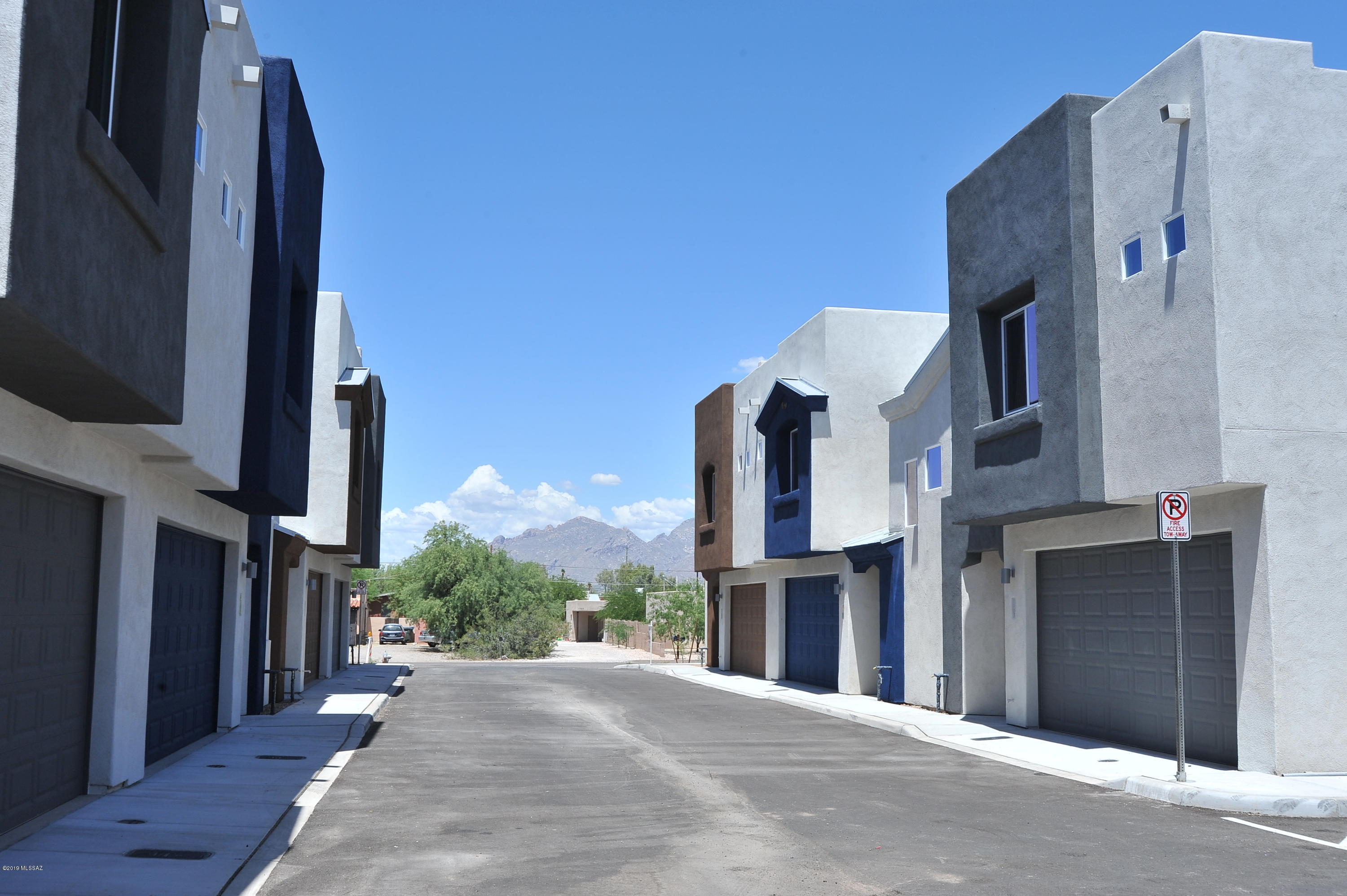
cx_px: 674
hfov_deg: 54.5
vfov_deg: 37.8
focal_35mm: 35
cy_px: 448
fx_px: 1309
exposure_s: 1/320
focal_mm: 35
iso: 320
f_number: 11
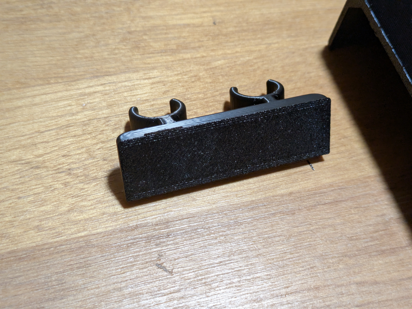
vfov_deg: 28.6
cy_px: 154
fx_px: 607
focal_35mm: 51
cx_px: 206
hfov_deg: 37.5
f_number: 1.89
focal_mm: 5.43
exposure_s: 1/60
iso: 406
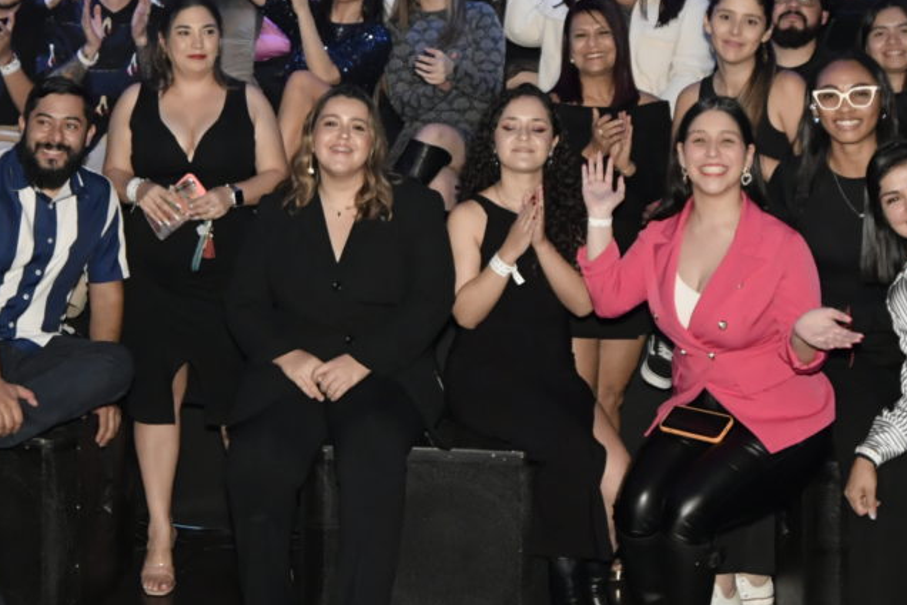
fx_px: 1461
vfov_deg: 22.7
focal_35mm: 58
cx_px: 398
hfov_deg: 34.4
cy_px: 50
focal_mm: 16
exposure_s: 1/320
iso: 2000
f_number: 4
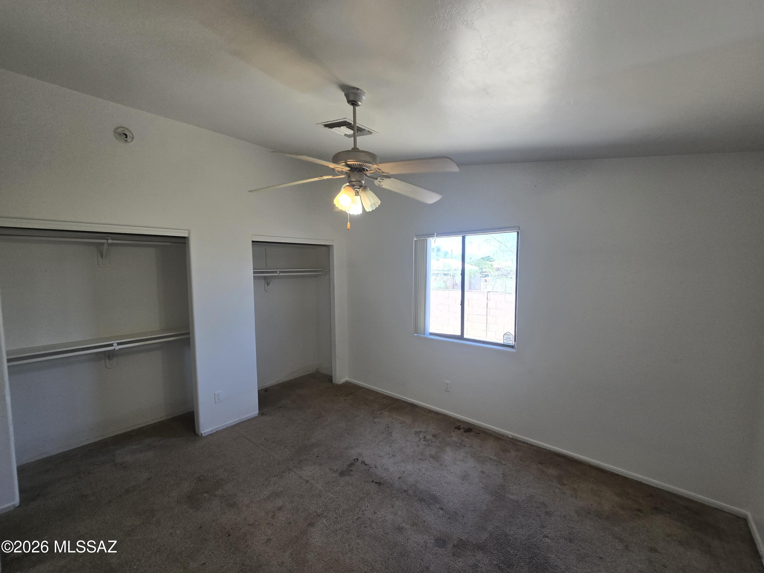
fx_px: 287
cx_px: 382
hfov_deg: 106.2
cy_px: 286
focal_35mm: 13
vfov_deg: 89.9
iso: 64
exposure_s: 1/120
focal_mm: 2.2
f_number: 2.2
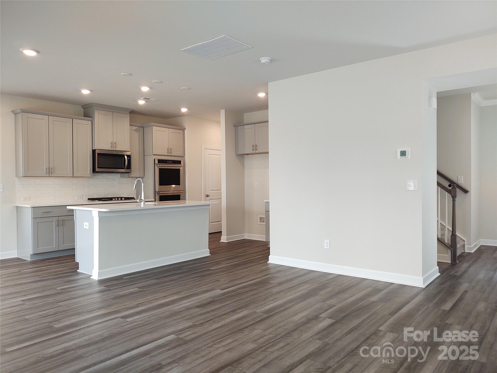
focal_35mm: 27
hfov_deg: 65.3
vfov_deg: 51.4
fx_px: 388
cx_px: 248
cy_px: 186
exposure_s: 1/120
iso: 132
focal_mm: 4.75
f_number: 1.7
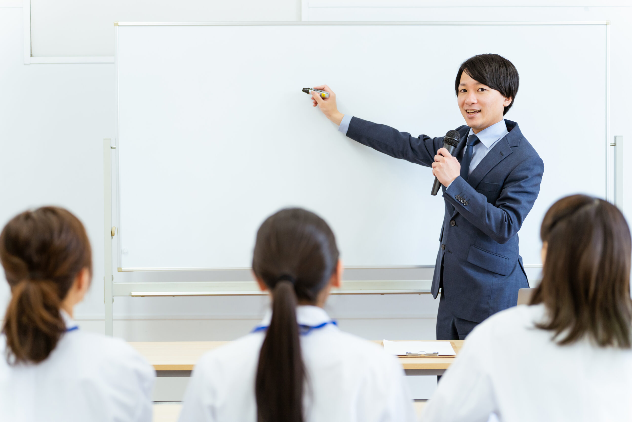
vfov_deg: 17.9
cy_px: 211
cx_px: 316
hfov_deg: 26.6
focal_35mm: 76
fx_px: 1334
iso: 500
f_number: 2.5
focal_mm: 76
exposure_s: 1/500
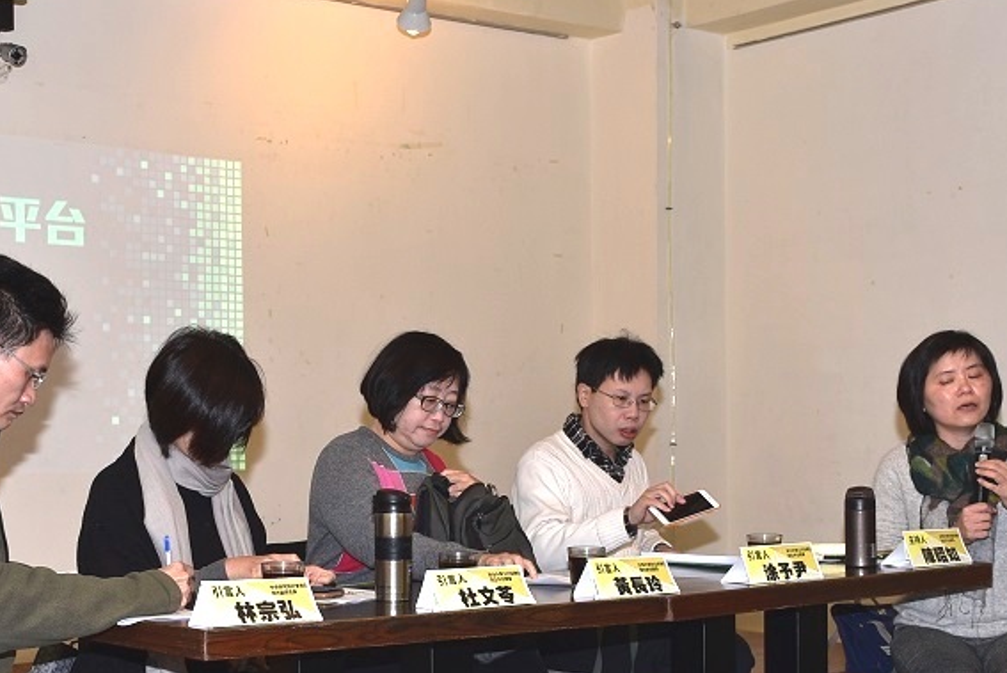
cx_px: 424
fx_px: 1701
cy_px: 455
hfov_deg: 32.9
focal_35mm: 61
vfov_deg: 22.3
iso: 400
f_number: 5.6
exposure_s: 1/60
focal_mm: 27
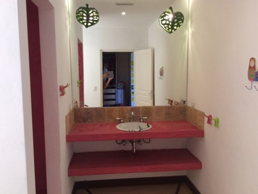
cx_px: 129
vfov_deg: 44.2
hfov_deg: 56.8
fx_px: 239
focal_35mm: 32
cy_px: 97
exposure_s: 1/24
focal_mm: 3.3
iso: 64
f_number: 2.4
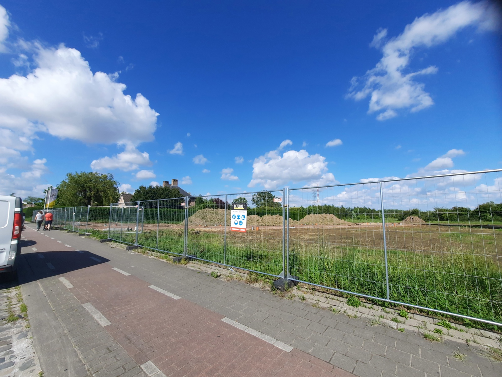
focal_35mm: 13
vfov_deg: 89.9
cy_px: 188
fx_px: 189
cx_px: 251
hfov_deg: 106.2
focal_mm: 1.74
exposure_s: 1/1531
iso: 40
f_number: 2.2
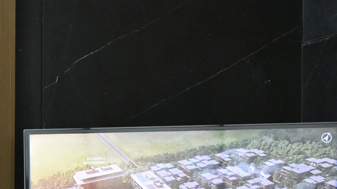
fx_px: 1823
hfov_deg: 10.0
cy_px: 237
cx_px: -285
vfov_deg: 5.9
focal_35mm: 204
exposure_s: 1/250
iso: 2500
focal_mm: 49
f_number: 4
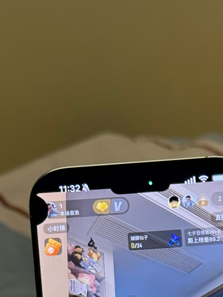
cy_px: 467
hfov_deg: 9.3
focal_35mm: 156
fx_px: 1341
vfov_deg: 12.0
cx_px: 297
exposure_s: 1/50
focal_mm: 6.76
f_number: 1.78
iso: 160
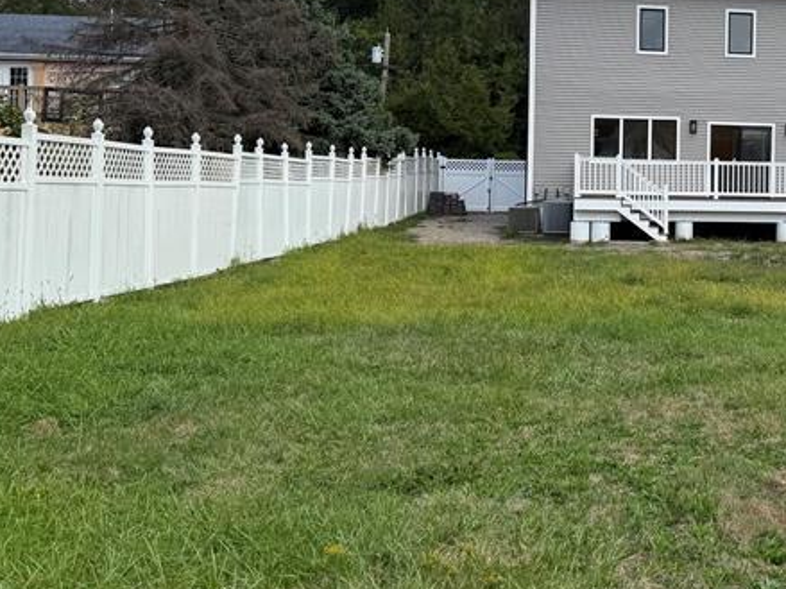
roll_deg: -0.7
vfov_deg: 25.9
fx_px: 1271
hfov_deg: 31.3
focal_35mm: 56
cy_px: 181
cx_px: 818
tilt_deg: +1.7
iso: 80
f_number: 1.78
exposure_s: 1/2703
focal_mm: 6.76
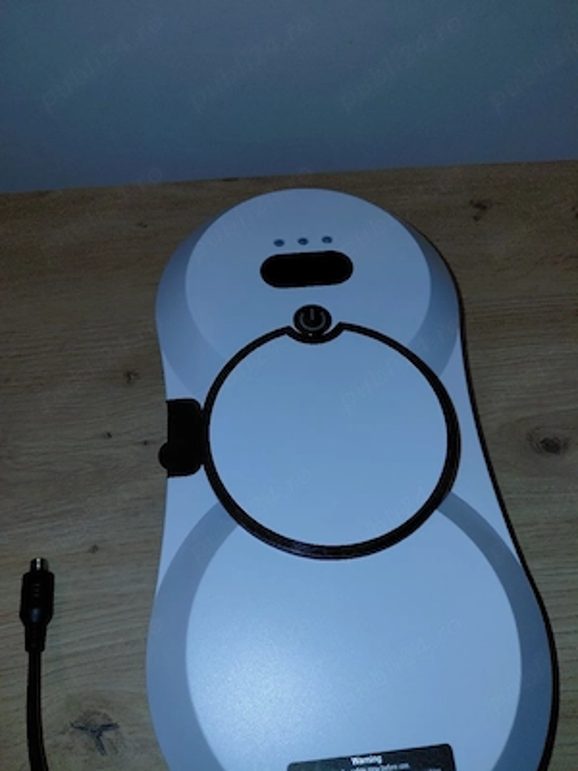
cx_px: 289
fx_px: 557
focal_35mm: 25
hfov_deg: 54.9
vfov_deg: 69.4
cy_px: 386
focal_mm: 4.69
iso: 50
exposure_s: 1/312
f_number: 1.8
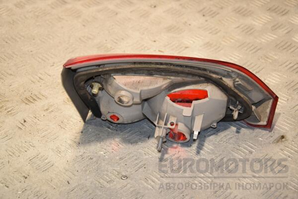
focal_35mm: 87
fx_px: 720
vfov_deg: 15.7
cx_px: 149
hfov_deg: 23.4
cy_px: 100
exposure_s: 1/200
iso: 800
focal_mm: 58
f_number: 6.3
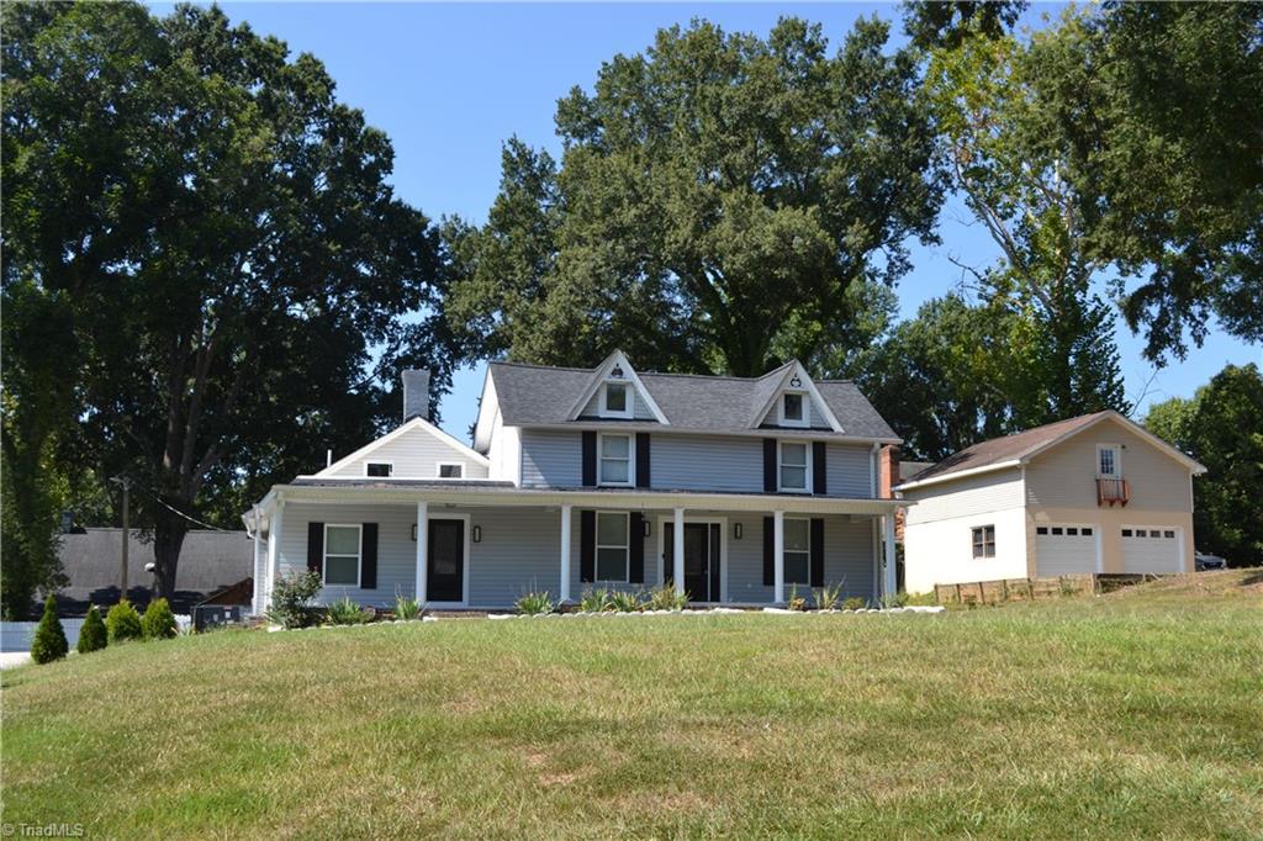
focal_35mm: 36
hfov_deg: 53.1
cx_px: 632
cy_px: 420
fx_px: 1263
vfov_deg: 36.8
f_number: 7.1
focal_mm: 24
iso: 100
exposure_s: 1/200
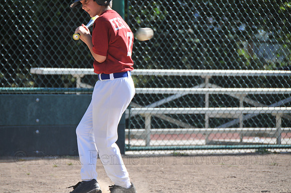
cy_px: 96
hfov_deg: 9.2
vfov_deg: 6.1
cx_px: 146
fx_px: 1816
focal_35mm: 225
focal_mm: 150
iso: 200
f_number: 5.6
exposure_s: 1/500
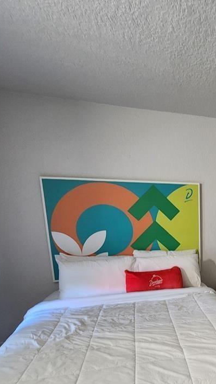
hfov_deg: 40.3
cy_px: 271
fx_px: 244
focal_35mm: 24
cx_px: 227
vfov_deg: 72.8
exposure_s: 1/30
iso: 320
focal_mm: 2.2
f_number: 2.2
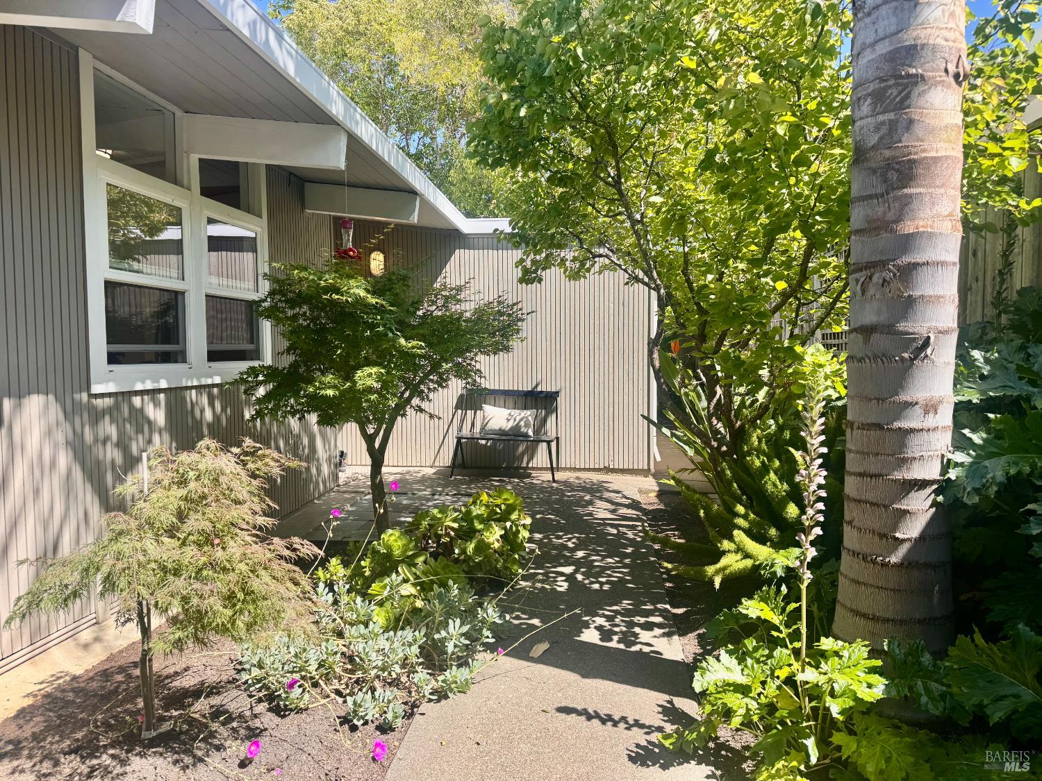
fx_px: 722
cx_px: 521
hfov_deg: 71.6
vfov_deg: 56.8
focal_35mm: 24
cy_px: 390
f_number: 1.78
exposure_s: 1/1285
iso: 80
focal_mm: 6.76
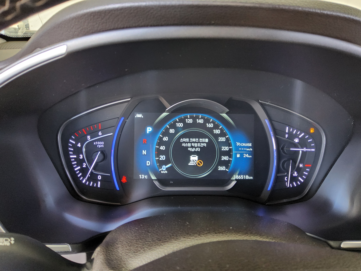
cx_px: 180
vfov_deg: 54.9
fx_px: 261
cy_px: 136
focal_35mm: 25
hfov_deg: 69.4
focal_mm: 3.08
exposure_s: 1/60
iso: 800
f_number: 2
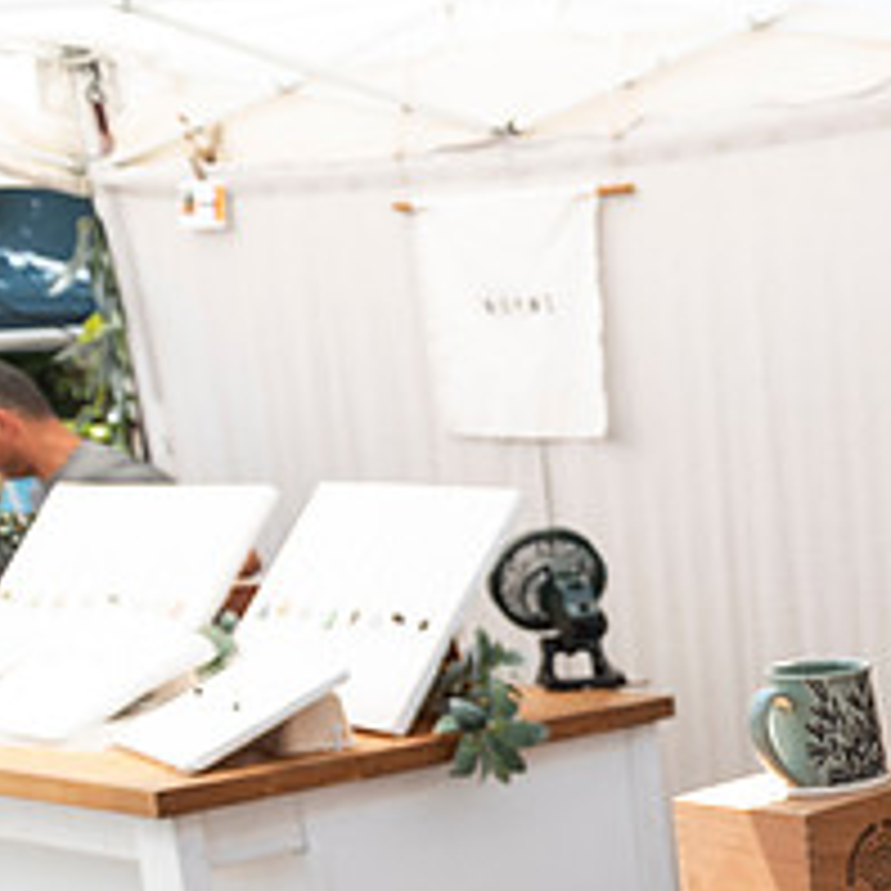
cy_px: 794
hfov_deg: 22.1
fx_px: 1835
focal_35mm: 63
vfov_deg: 26.4
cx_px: 1371
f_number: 4
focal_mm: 24
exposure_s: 1/160
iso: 50
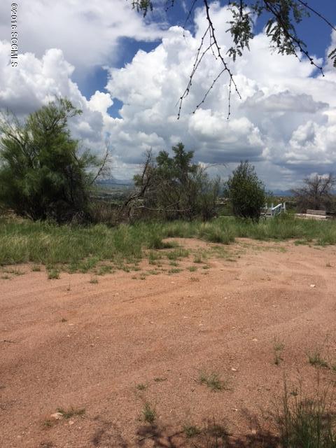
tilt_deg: -4.0
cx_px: 168
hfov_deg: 48.2
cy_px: 224
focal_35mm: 29
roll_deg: -2.6
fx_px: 375
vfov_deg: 61.7
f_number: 2.2
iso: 32
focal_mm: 4.15
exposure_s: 1/4950
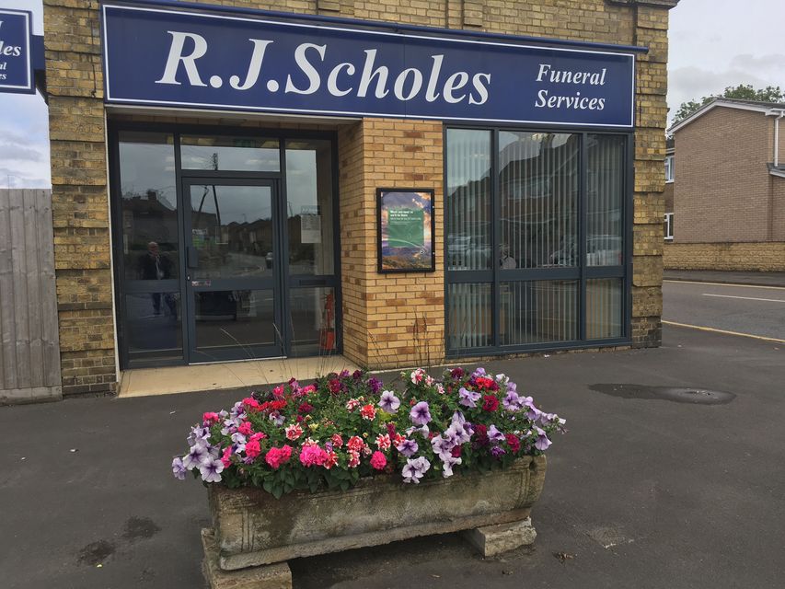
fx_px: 658
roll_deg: +0.3
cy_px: 294
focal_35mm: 29
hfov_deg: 61.7
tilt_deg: -5.3
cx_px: 392
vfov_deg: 48.2
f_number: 2.2
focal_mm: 4.15
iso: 25
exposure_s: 1/801
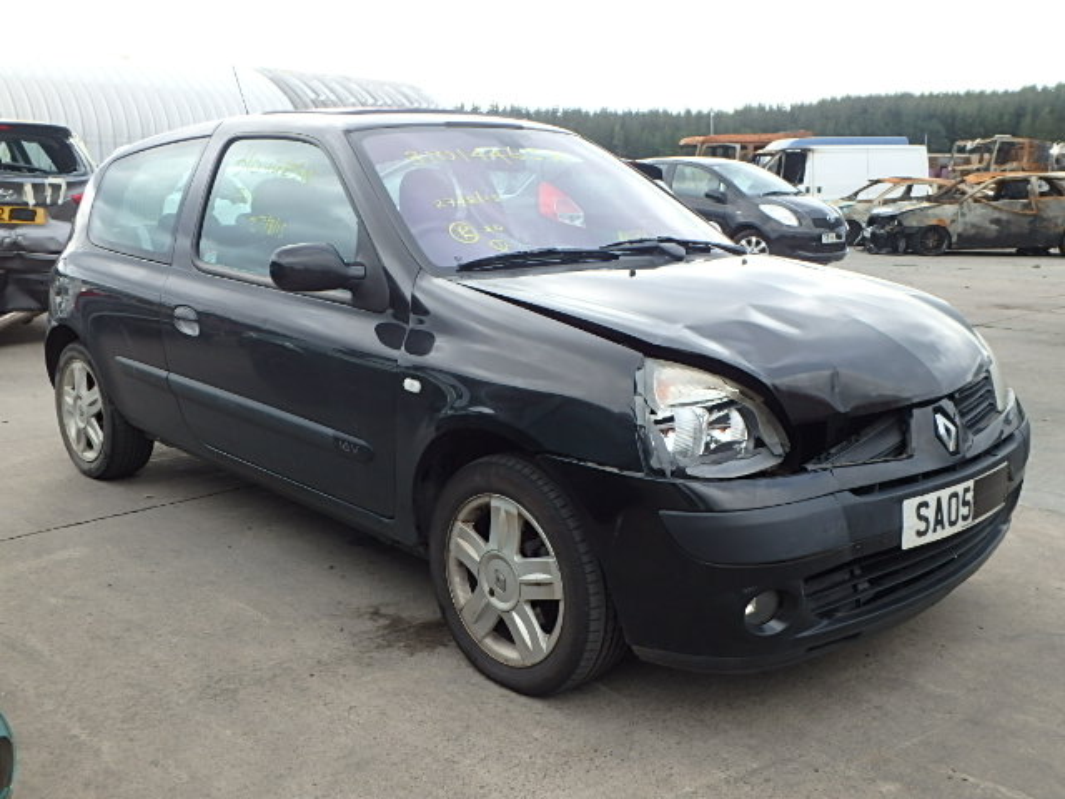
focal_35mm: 34
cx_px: 532
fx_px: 1046
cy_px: 400
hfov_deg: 54.0
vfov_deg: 41.8
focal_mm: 6
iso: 125
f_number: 4.9
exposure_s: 1/125
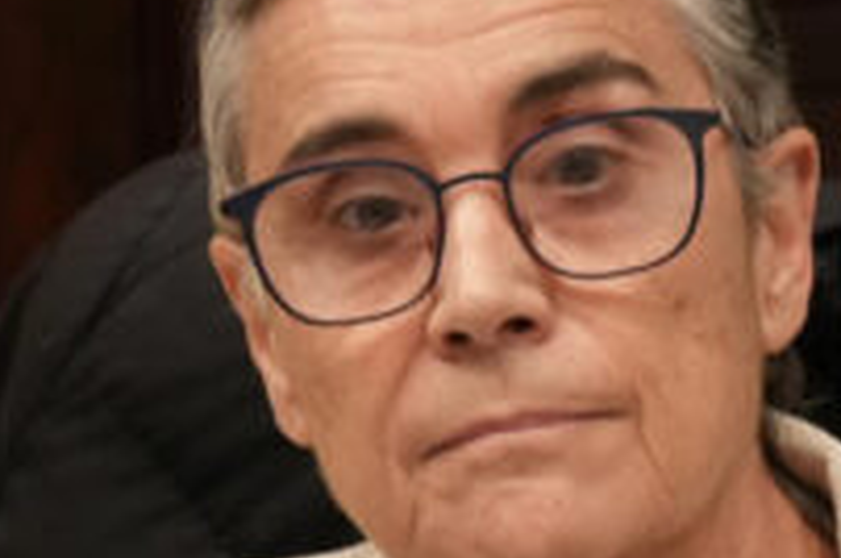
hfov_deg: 2.9
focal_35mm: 714
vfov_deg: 1.9
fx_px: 16653
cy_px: 633
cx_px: 641
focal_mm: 200
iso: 5000
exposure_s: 1/125
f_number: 4
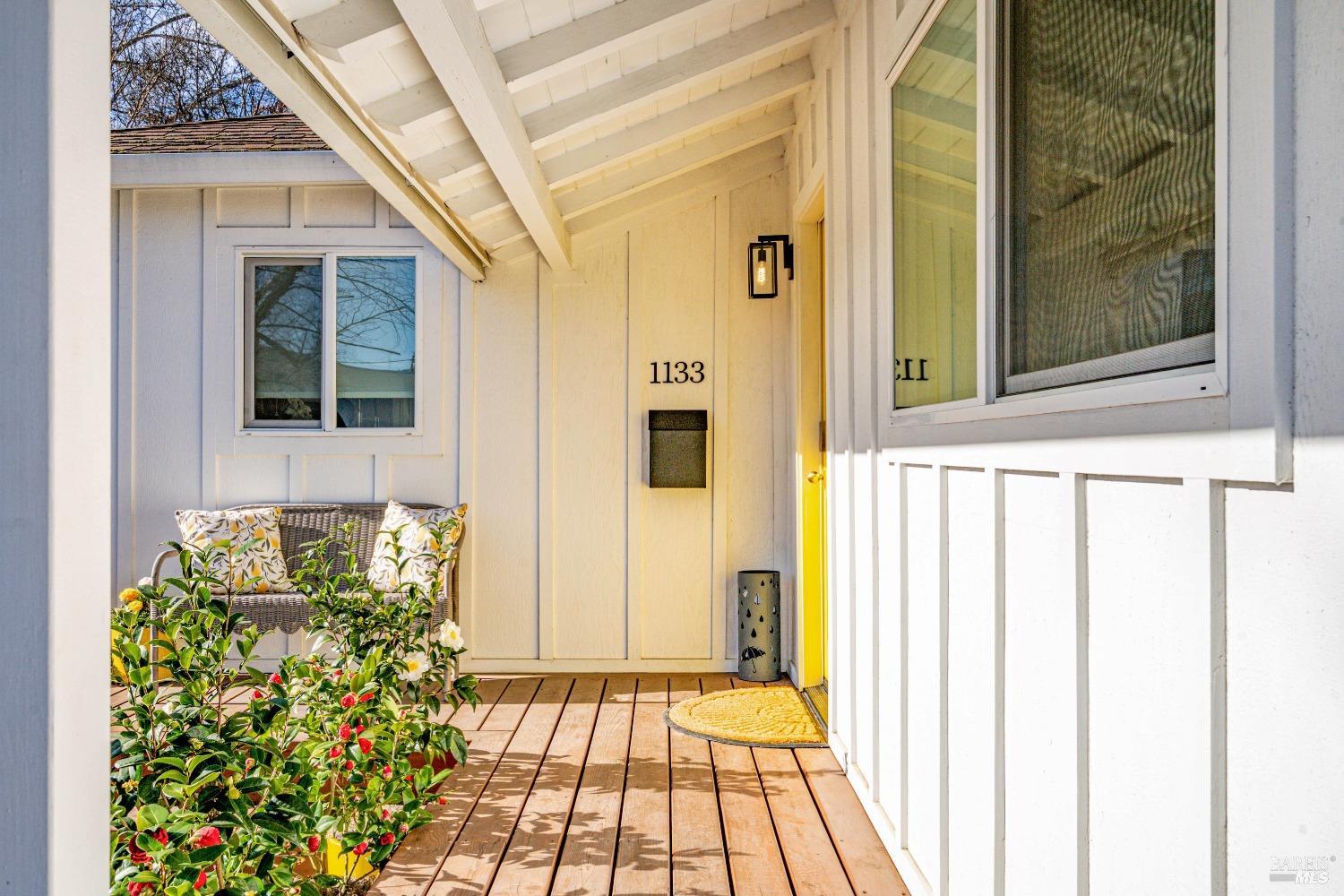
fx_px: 1120
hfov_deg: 61.9
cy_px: 448
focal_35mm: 30
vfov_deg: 43.6
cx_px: 672
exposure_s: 1/400
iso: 320
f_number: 11
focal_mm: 30
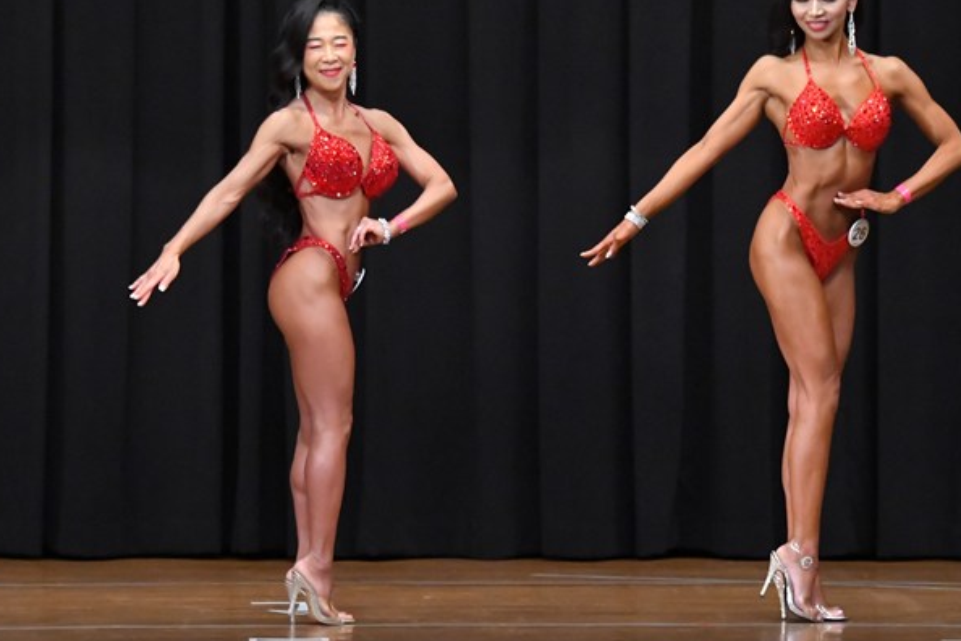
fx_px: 7554
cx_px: 552
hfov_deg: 7.3
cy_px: 309
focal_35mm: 283
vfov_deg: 4.9
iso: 8000
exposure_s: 1/400
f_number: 5.6
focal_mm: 145
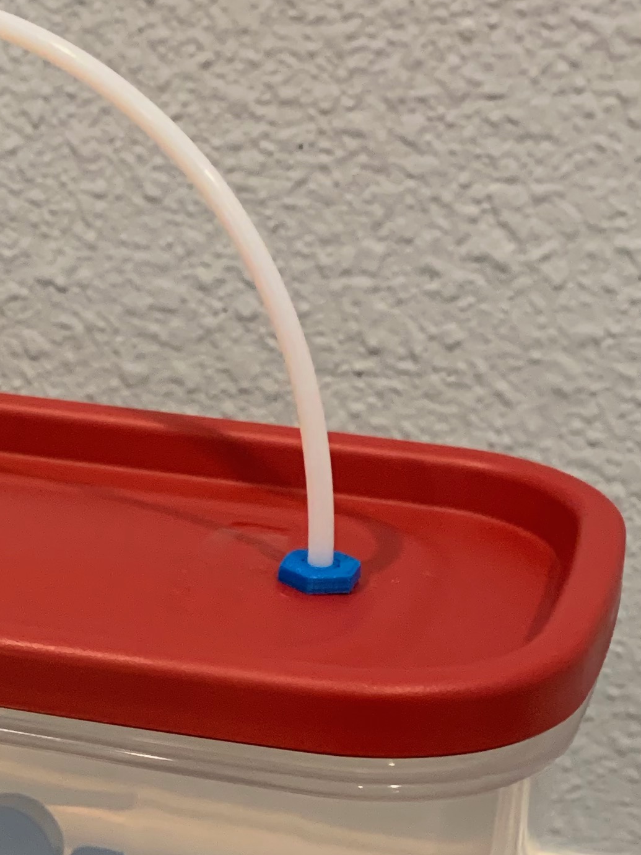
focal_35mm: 76
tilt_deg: -27.5
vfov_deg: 24.8
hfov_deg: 18.8
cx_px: -10
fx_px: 1876
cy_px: 797
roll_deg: -0.2
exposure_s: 1/40
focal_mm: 4.25
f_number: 1.8
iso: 320
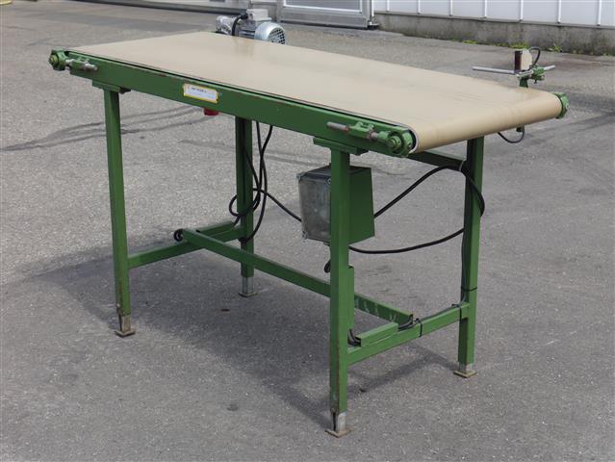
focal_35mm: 68
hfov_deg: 28.5
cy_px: 231
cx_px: 308
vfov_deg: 21.6
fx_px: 1209
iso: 160
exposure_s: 1/250
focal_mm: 34
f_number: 8
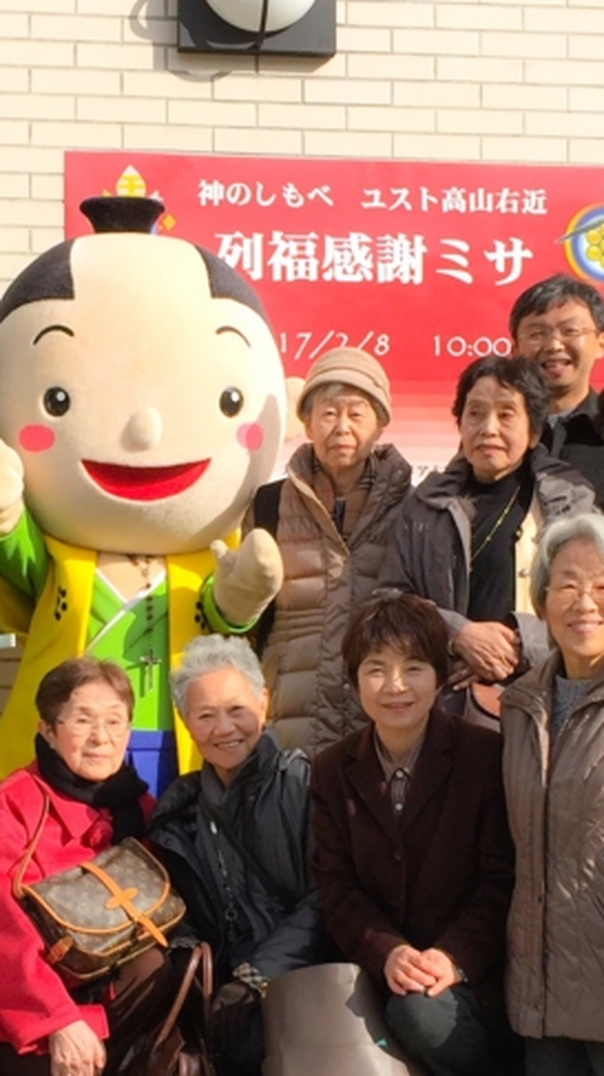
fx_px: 1482
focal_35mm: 52
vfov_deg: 39.8
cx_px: 124
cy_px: 625
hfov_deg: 22.7
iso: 32
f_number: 2.2
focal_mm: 4.15
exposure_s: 1/1721
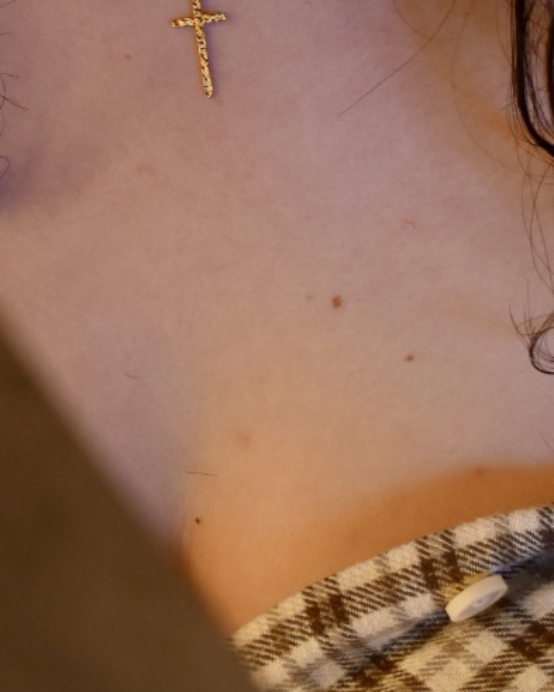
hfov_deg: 9.8
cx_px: 166
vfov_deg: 12.1
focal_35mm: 158
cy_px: 3
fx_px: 3237
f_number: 5.6
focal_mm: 34
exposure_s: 1/60
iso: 800
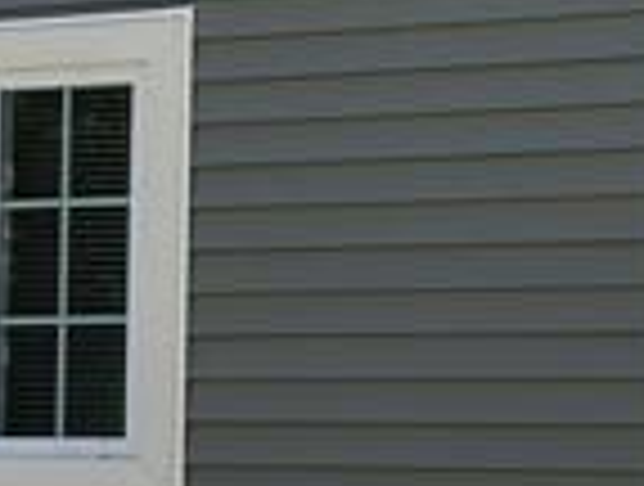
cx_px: 126
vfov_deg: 7.5
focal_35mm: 200
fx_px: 3730
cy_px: 238
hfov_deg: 9.8
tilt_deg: +4.3
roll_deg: -2.2
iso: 20
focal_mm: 3.99
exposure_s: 1/1412
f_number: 1.8
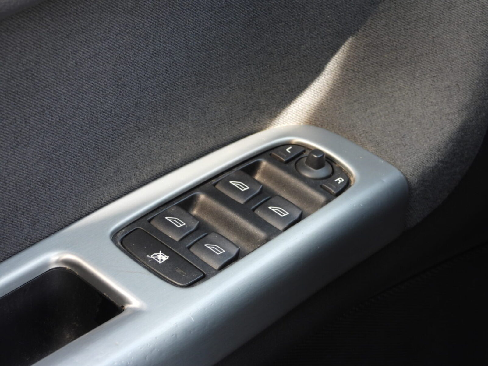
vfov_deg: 14.1
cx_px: 244
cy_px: 183
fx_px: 1480
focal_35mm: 105
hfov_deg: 18.7
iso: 160
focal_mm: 18.9
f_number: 4
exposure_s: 1/60
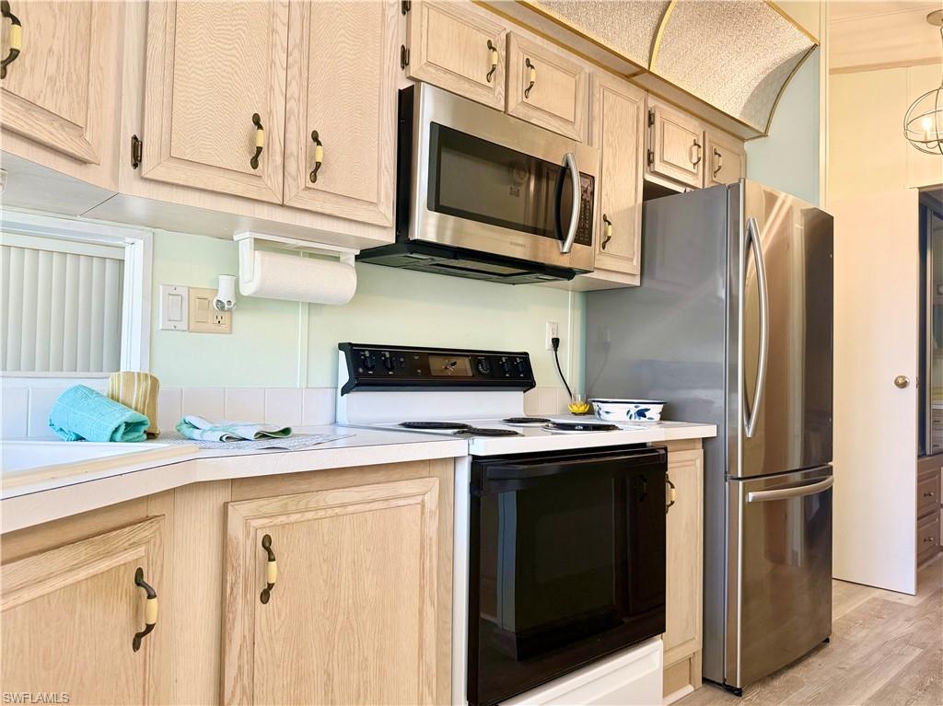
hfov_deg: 71.6
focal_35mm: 24
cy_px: 353
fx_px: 653
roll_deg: -0.4
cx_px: 472
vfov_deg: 56.8
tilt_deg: +2.2
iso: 200
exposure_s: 1/120
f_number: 1.78
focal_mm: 6.76
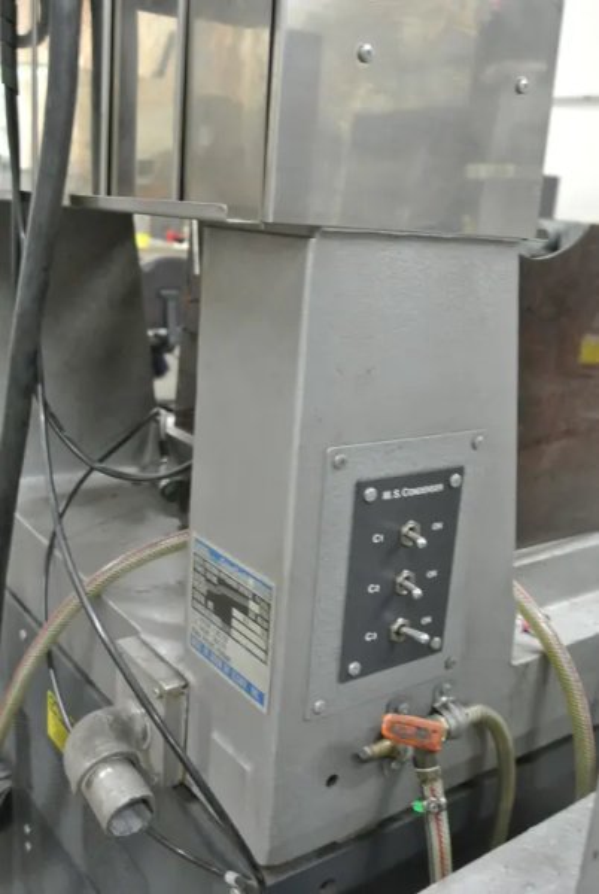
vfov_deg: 53.1
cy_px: 447
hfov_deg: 37.0
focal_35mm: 36
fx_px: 895
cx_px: 300
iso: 800
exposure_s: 1/13
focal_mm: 13.6
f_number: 4
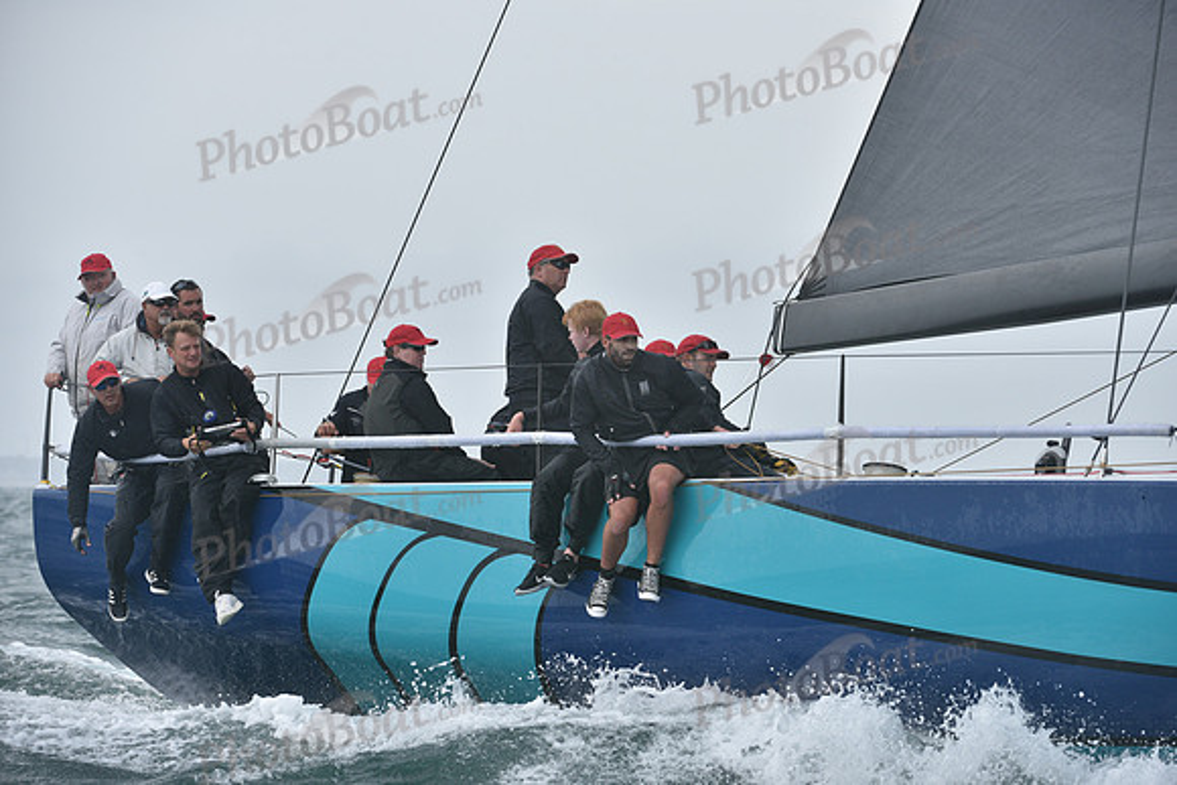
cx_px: 588
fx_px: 6540
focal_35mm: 200
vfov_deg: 6.9
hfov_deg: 10.3
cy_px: 392
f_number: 5.6
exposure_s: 1/1000
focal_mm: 200
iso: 320
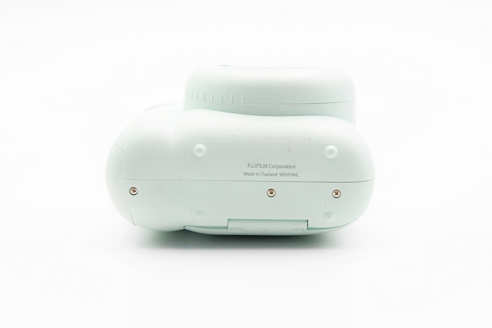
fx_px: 943
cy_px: 164
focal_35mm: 69
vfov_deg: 19.7
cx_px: 246
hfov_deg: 29.2
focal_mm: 46
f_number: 8
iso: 1250
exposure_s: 1/100
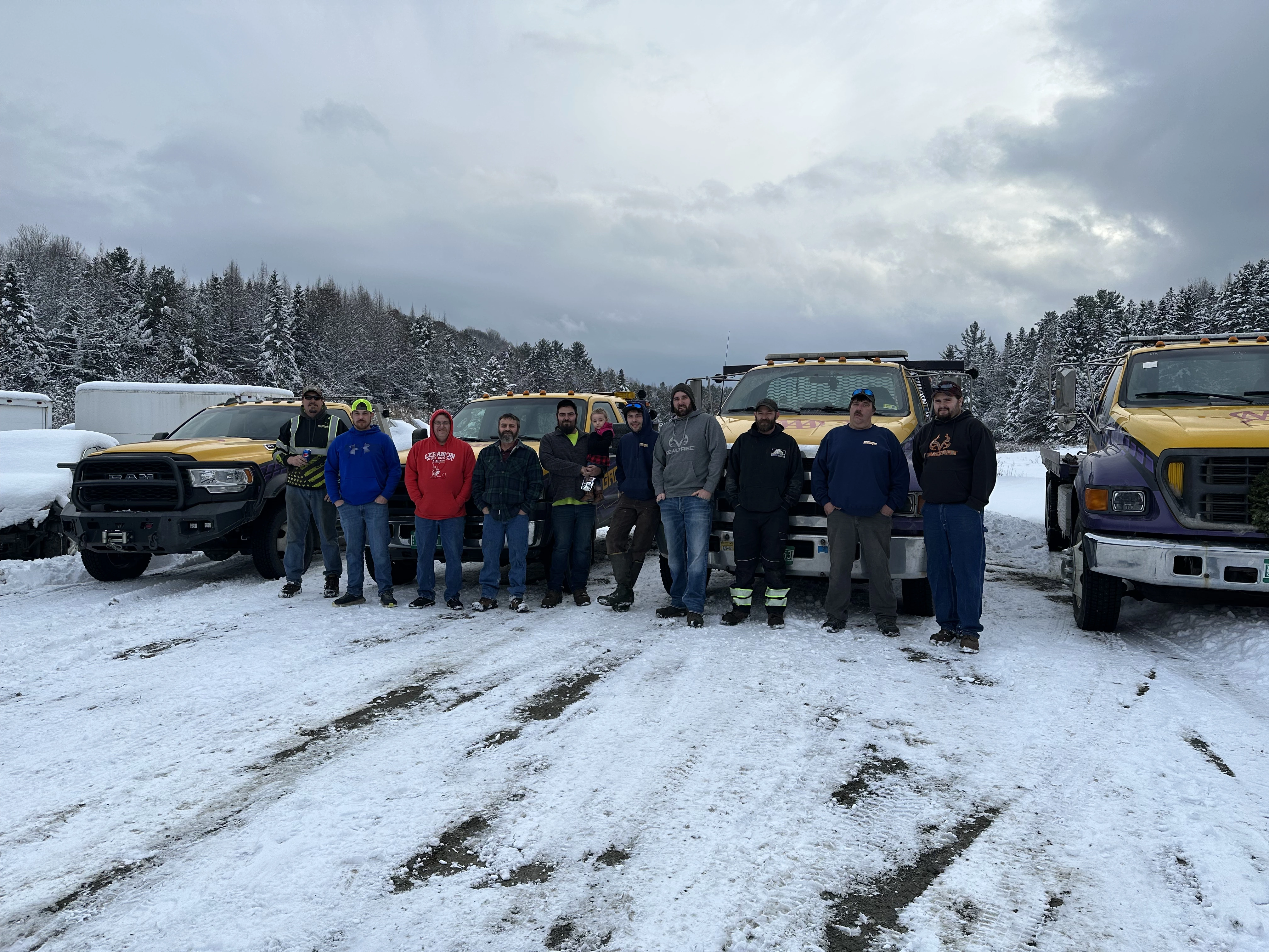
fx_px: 880
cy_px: 476
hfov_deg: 71.6
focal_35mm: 24
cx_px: 634
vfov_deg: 56.8
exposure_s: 1/3247
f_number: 1.78
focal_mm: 6.86
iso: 80
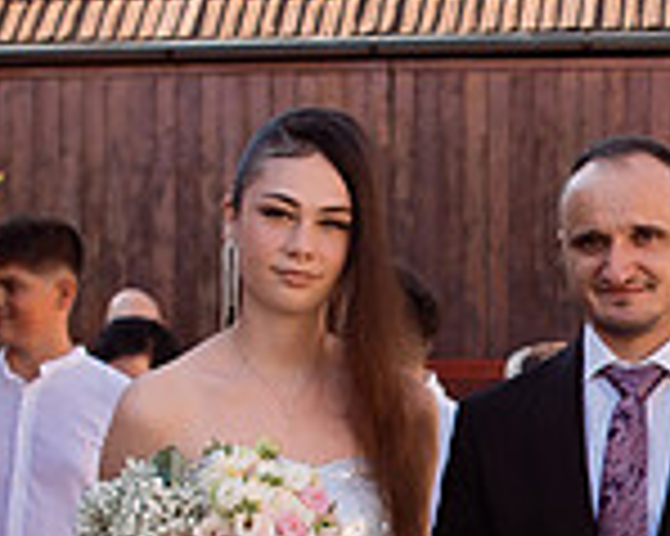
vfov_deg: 11.4
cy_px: 495
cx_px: 946
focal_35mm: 134
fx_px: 2655
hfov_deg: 13.7
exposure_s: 1/200
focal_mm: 23
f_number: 3.5
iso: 100
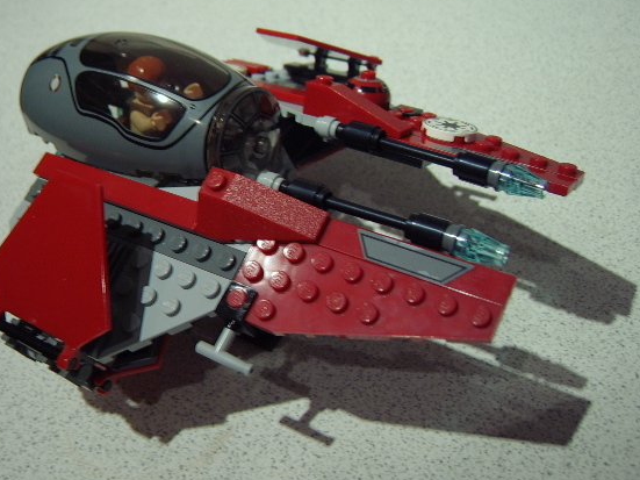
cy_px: 206
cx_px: 271
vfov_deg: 39.6
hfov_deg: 51.2
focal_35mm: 36
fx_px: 665
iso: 100
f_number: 2.7
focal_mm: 8.13
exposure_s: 1/13
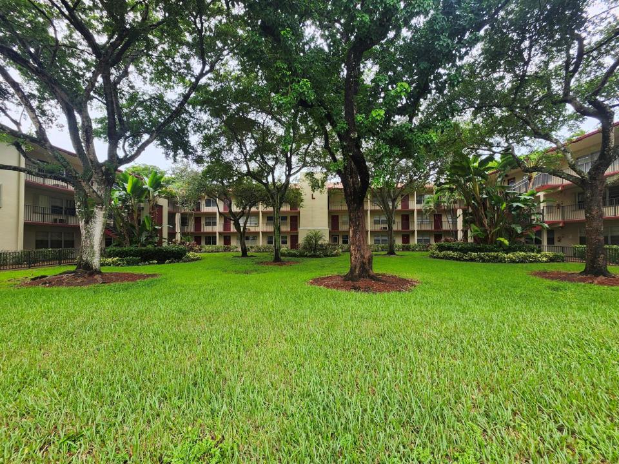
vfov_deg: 89.9
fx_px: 232
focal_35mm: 13
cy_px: 232
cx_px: 310
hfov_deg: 106.2
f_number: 2.2
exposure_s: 1/191
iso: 40
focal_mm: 1.74
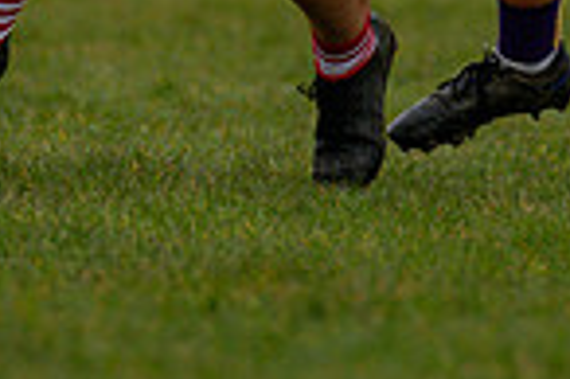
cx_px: 315
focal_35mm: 1757
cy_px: -185
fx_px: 27788
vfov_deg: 0.8
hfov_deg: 1.2
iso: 360
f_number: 2.8
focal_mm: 300
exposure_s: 1/1000
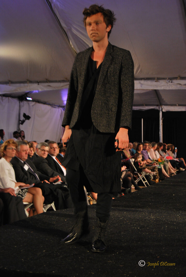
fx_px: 522
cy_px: 138
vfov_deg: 29.8
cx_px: 93
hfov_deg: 20.2
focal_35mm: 68
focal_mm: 45
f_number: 5.3
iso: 400
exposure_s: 1/25
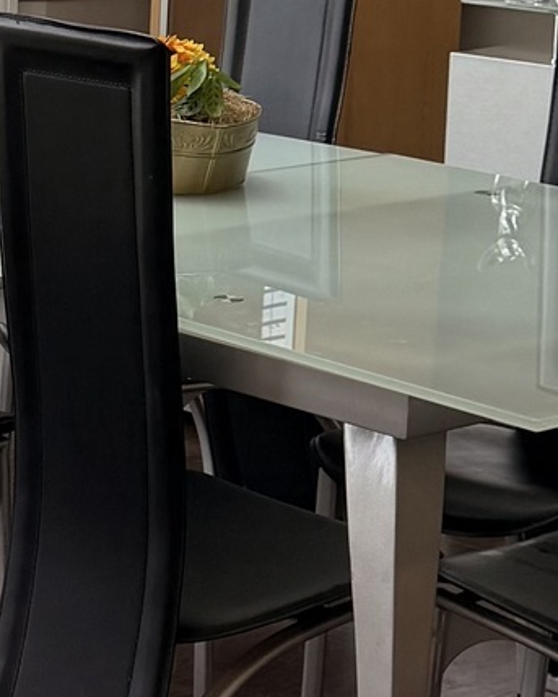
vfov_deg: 15.2
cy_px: 130
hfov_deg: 11.7
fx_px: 2598
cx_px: -275
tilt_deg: -9.2
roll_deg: -0.6
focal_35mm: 126
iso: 80
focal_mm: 6.76
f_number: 1.78
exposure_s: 1/170
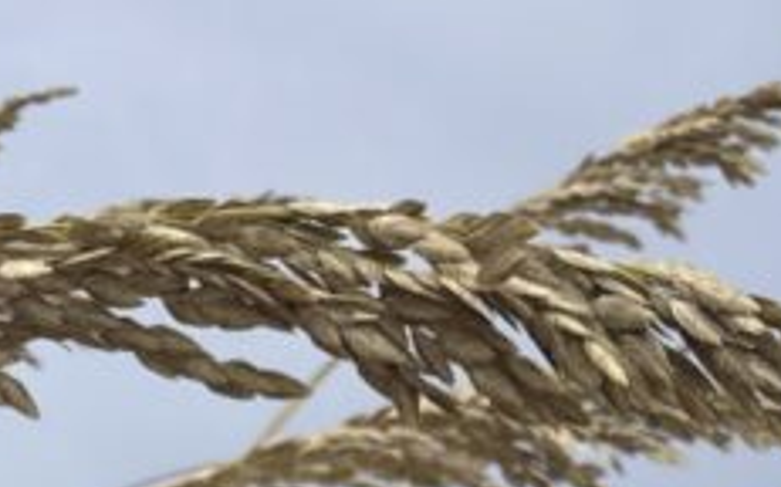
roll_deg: +2.1
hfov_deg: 18.4
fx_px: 2403
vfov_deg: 8.6
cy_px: 1650
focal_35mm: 113
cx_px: 284
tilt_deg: -1.7
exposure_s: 1/267
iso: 64
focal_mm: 6.76
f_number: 1.78
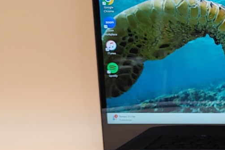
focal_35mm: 98
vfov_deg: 13.9
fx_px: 612
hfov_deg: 19.3
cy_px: 126
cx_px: 290
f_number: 1.8
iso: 50
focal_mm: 4.36
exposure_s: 1/61
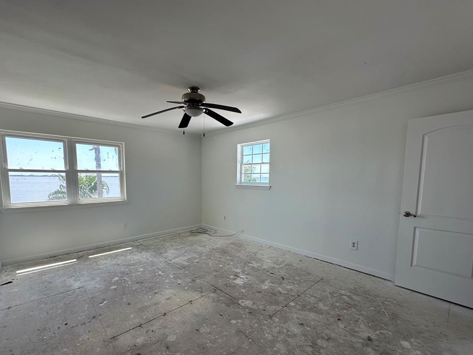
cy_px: 199
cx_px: 226
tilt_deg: -6.1
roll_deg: -0.6
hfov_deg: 94.4
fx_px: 219
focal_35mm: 16
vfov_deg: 77.8
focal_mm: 2.22
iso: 40
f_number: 2.2
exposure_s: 1/198
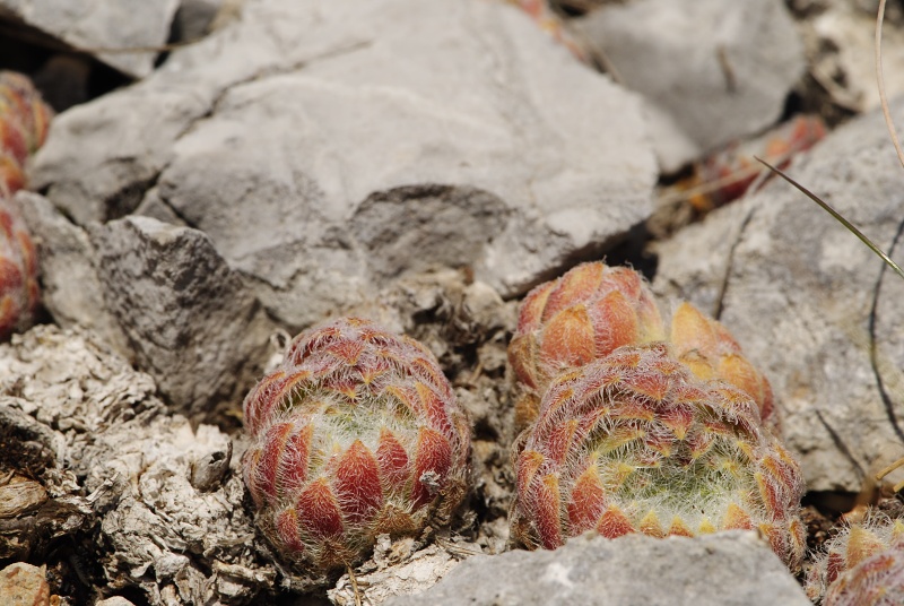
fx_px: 3206
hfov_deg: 16.0
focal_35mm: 128
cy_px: 303
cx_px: 452
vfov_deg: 10.8
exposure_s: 1/160
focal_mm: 85
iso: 100
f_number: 14
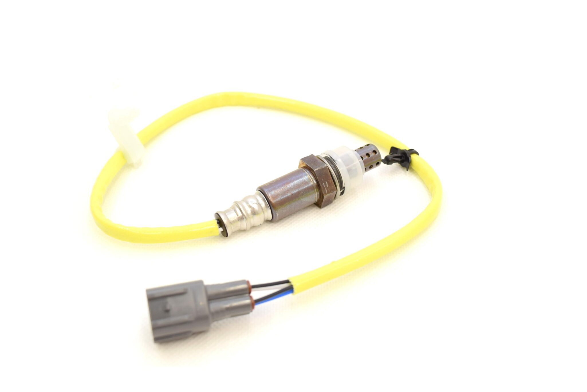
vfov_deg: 29.0
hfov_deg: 42.3
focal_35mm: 46
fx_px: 759
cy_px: 196
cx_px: 294
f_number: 6.3
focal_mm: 31
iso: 400
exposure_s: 1/160
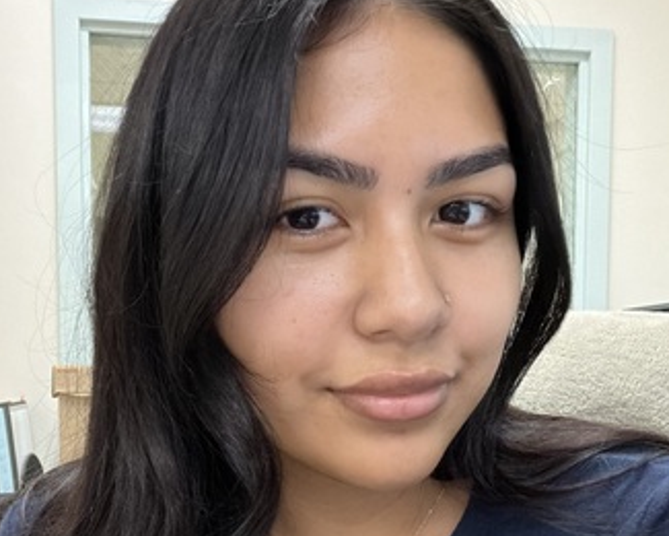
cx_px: 320
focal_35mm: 45
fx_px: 891
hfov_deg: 41.1
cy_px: 443
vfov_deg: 32.3
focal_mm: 2.71
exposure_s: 1/60
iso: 320
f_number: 1.9
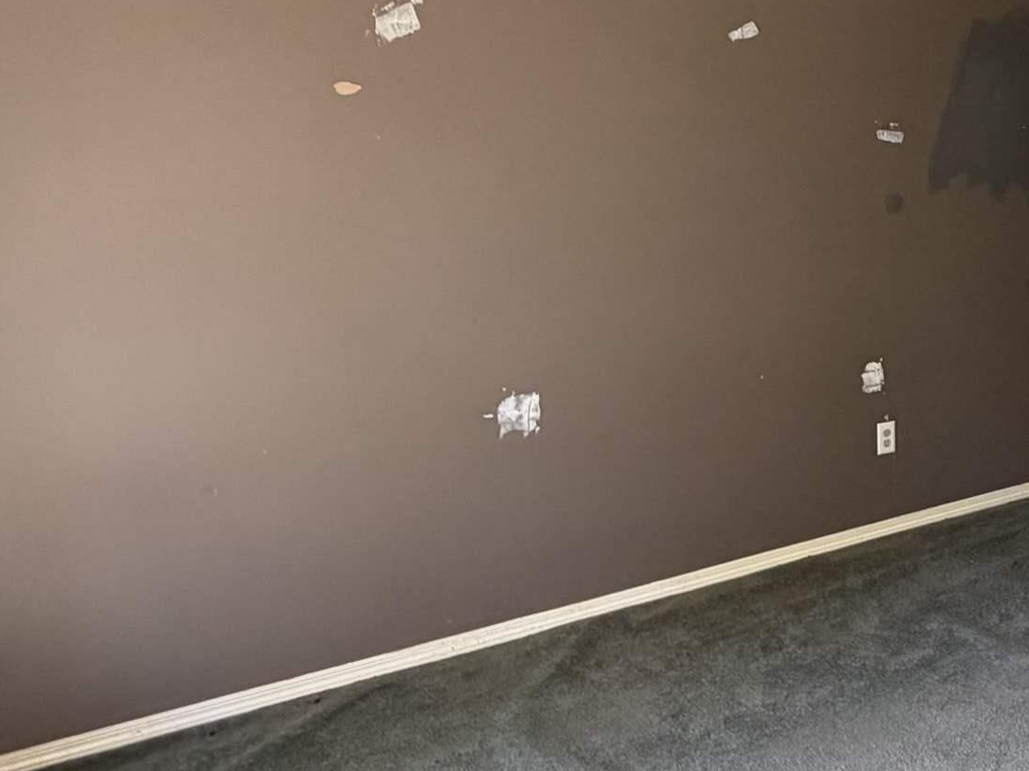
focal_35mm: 39
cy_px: 384
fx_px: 1159
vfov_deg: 36.8
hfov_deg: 41.2
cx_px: 1047
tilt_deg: -12.0
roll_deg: +1.1
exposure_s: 1/121
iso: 160
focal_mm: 2.22
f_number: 2.2
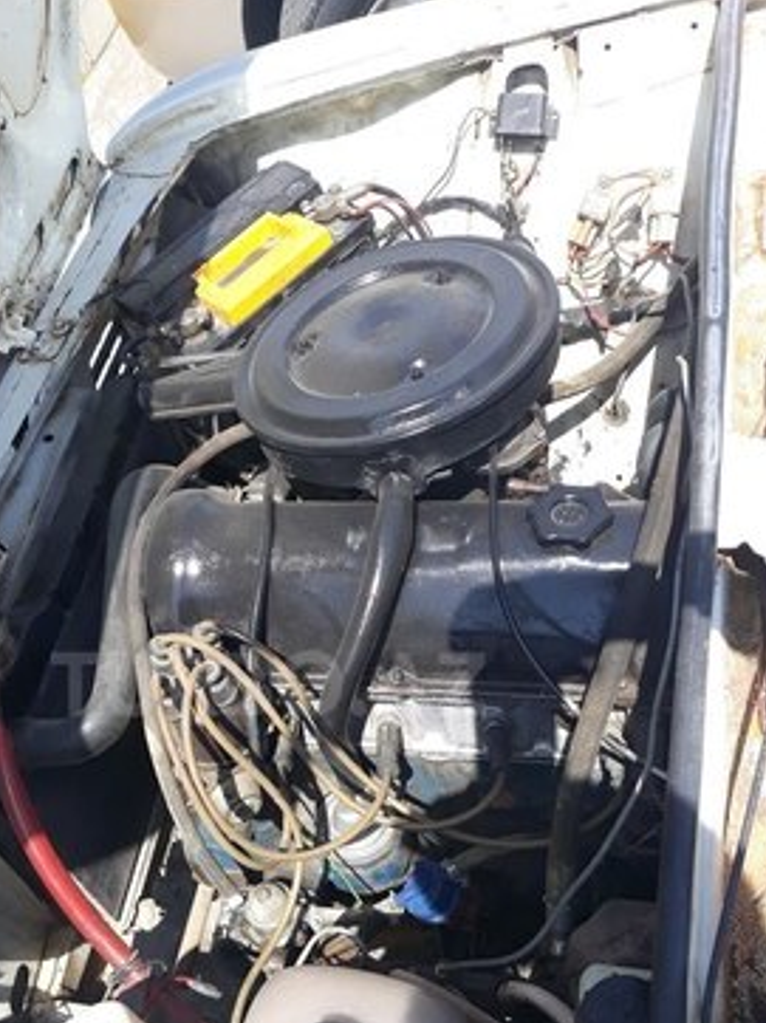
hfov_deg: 38.3
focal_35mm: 37
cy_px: 684
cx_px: 269
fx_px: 1093
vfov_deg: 49.3
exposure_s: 1/804
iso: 40
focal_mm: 3.71
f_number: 1.7
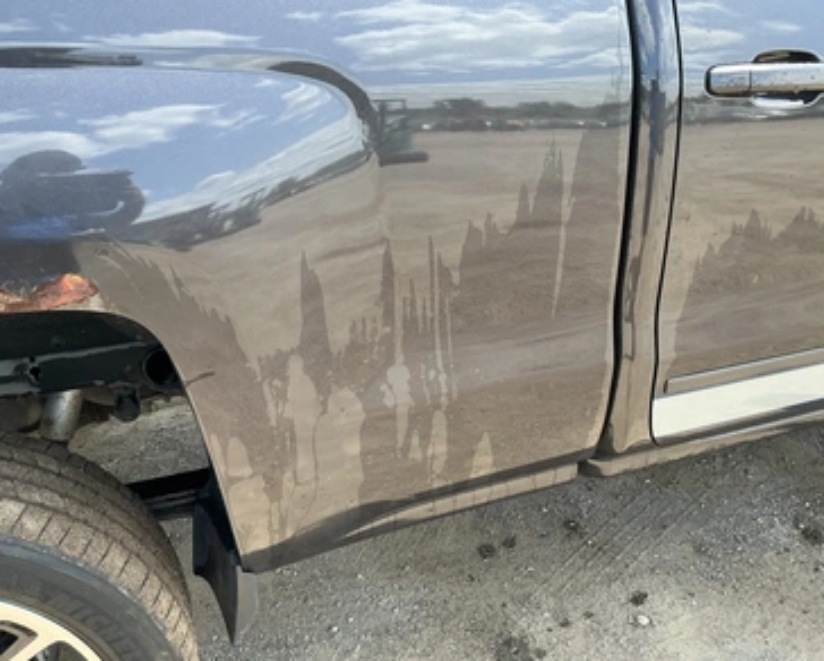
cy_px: 324
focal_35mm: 30
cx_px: 444
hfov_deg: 58.6
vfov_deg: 48.6
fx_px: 732
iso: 25
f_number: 1.8
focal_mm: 3
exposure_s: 1/220
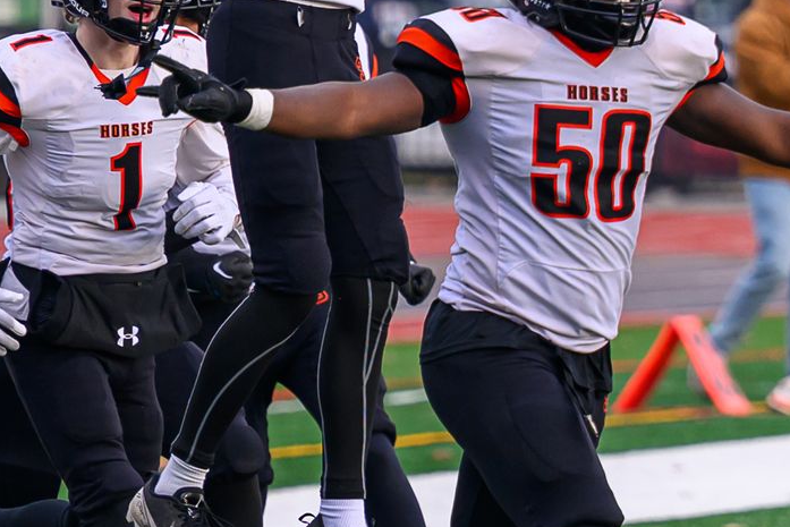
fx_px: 20148
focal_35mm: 918
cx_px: 123
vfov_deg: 1.5
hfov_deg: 2.2
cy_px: 267
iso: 400
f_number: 3.2
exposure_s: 1/1250
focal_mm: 165
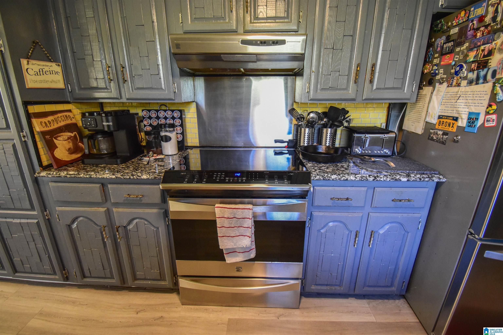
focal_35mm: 15
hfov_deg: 100.4
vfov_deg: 77.3
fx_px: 210
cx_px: 252
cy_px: 168
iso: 1600
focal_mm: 10
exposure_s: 1/15
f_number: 4.5
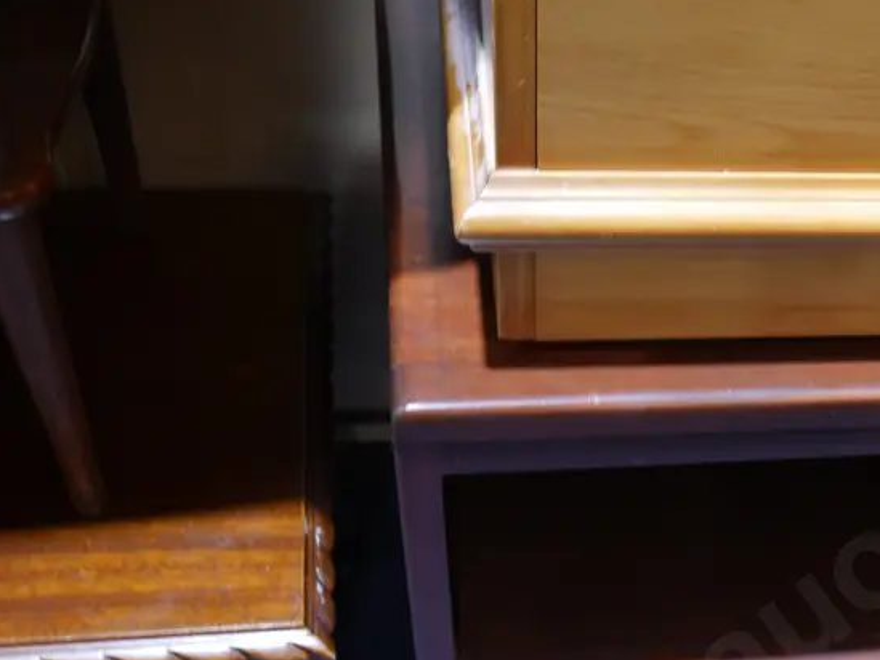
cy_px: 611
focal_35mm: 56
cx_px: 816
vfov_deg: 25.2
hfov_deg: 32.4
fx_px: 1424
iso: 800
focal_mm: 15
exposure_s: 1/60
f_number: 3.6
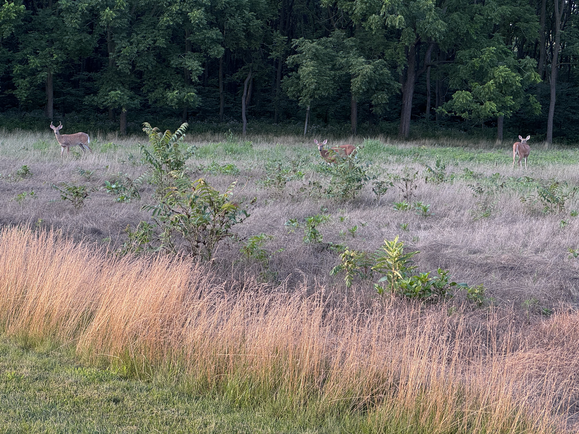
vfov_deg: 19.1
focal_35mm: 77
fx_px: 1288
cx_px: 290
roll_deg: -1.9
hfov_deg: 25.3
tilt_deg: -3.5
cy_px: 217
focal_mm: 9
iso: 64
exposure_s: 1/99
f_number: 2.8
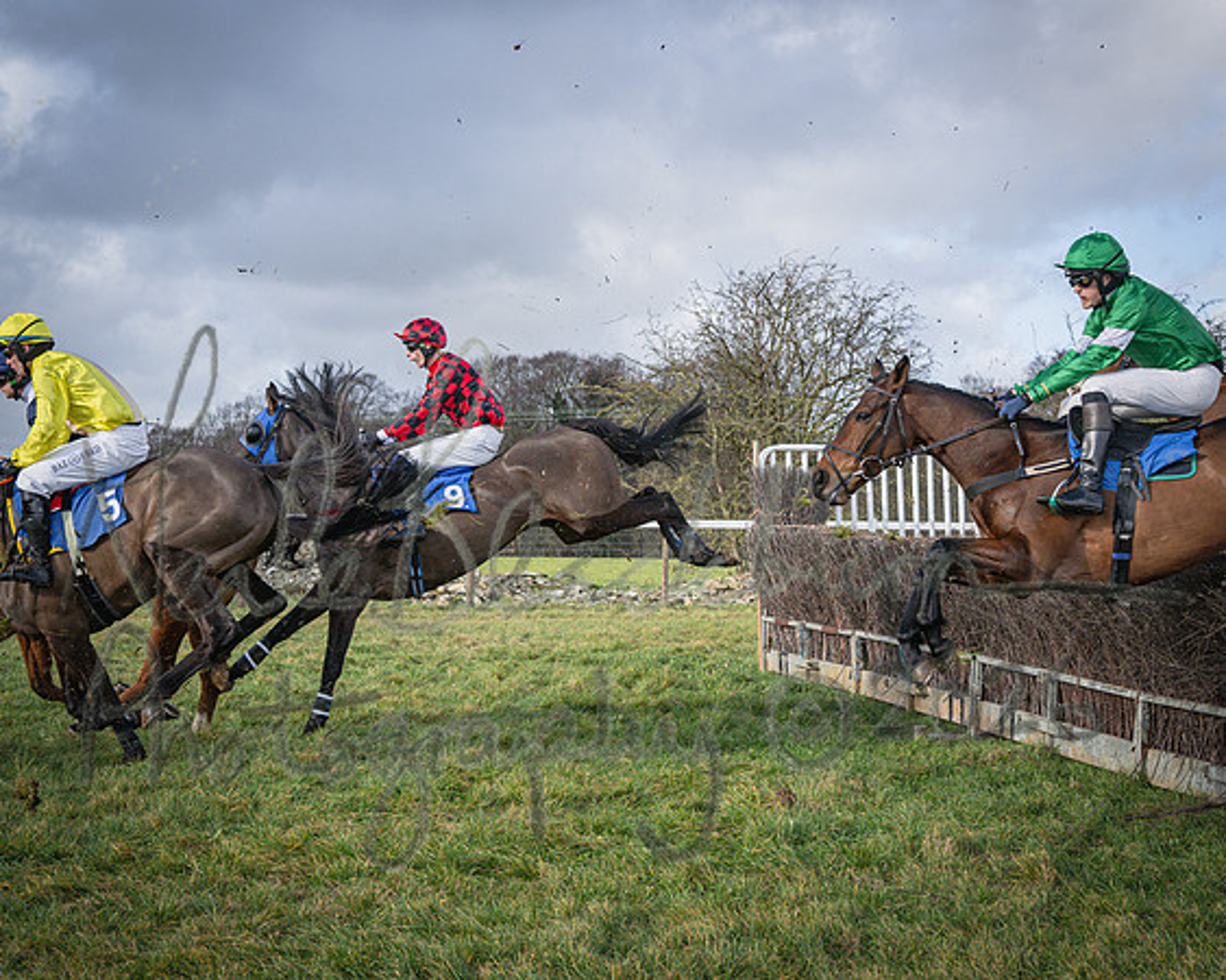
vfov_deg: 26.2
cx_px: 762
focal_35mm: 58
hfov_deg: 32.4
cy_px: 632
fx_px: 2098
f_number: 4
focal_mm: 35
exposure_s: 1/1600
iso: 400
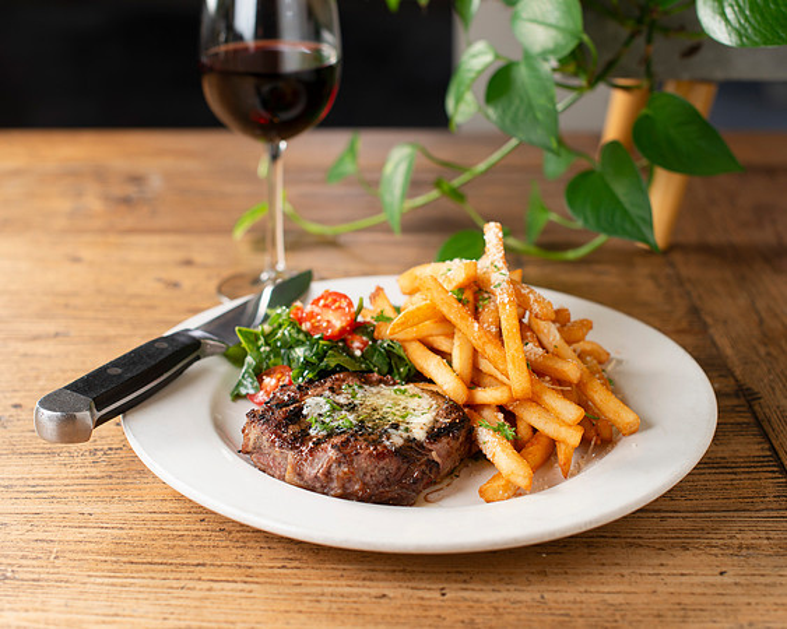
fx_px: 1394
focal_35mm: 60
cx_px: 383
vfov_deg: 25.4
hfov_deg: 31.5
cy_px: 313
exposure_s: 1/200
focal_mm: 50
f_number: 3.5
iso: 200
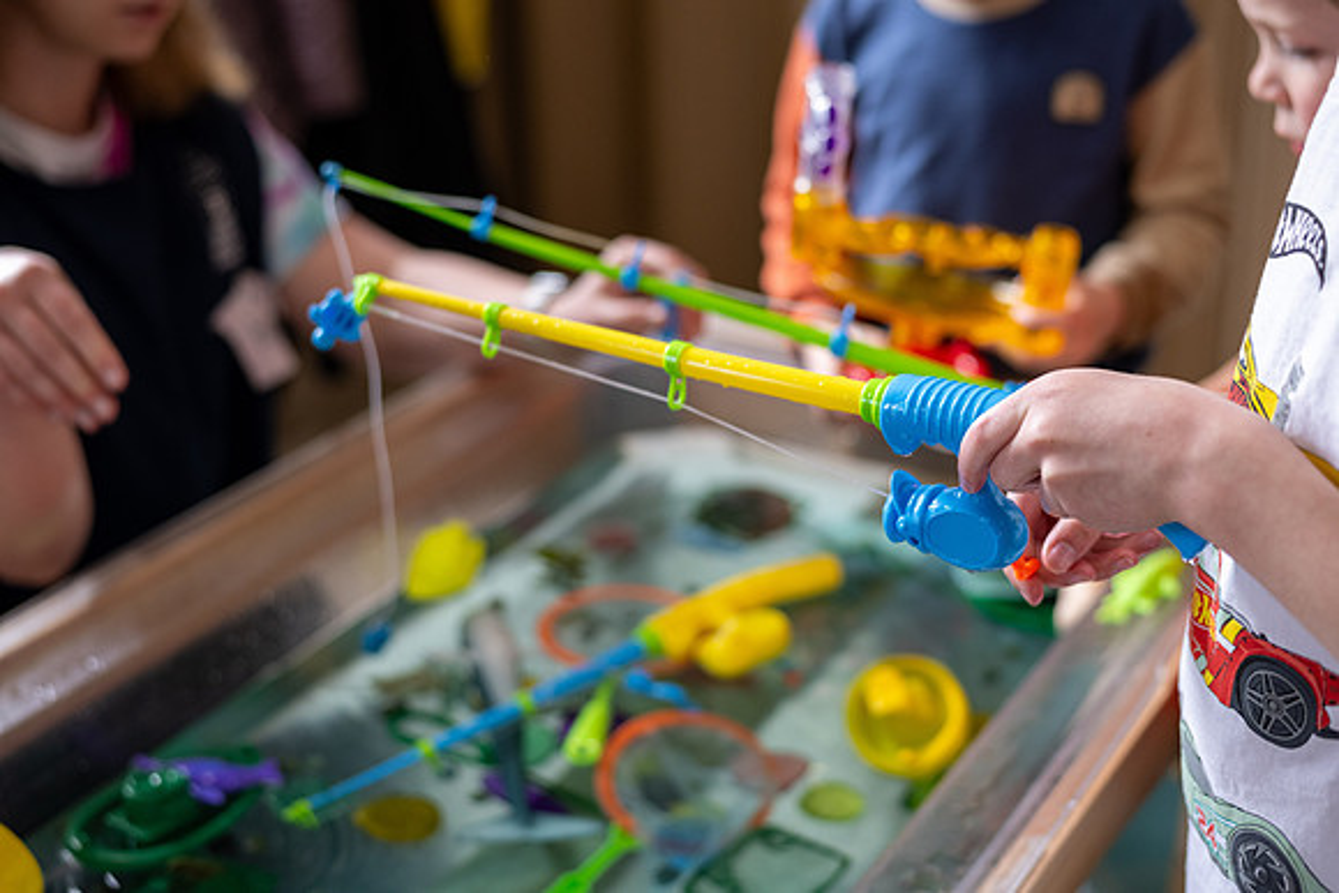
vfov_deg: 27.0
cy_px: 446
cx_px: 670
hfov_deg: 39.6
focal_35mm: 50
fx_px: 1860
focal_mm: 50
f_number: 2.8
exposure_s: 1/500
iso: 1000
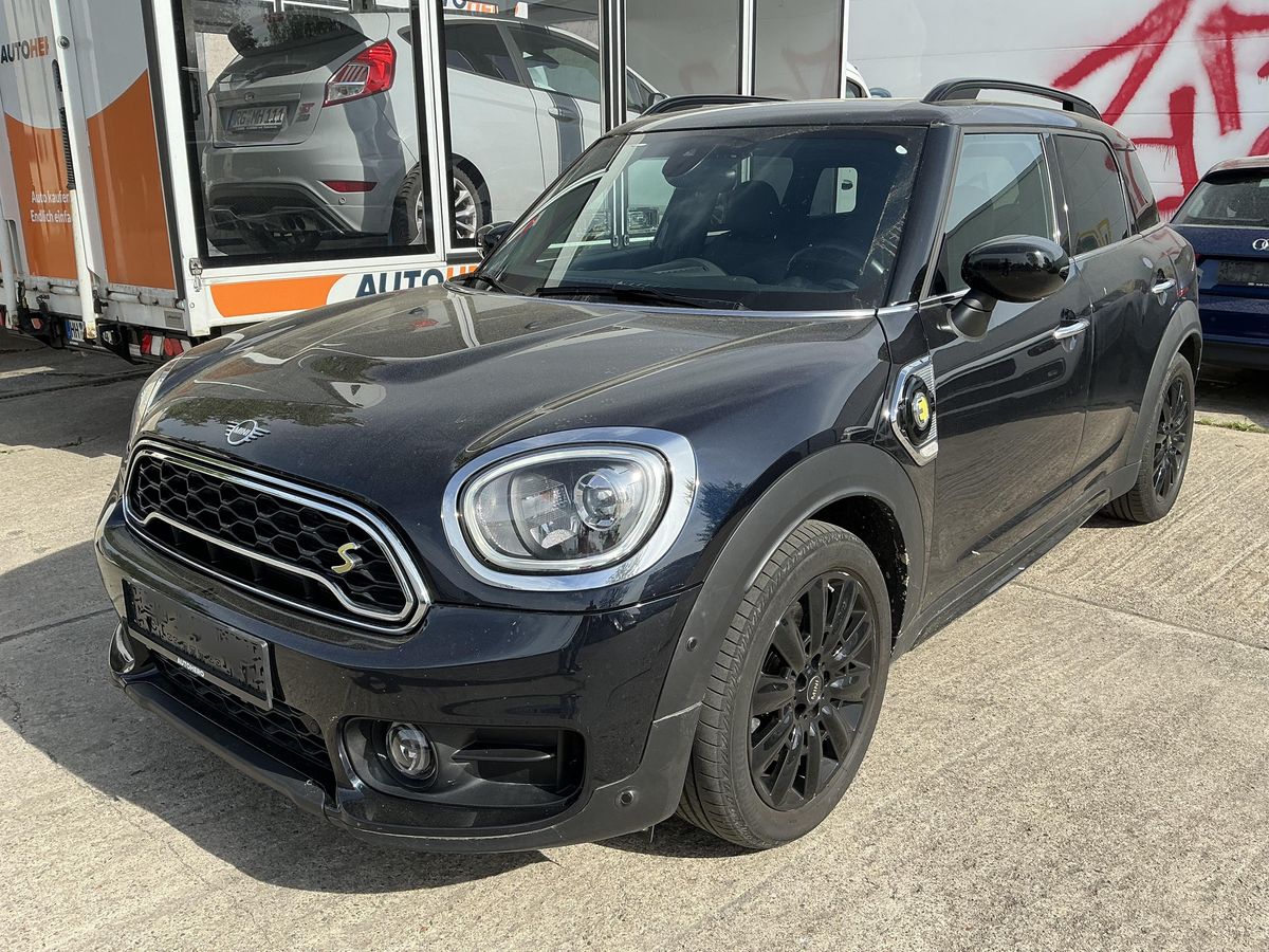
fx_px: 1026
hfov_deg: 63.4
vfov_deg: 49.7
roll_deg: +1.7
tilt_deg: -15.7
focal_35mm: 28
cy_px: 476
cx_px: 634
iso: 25
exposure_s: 1/1055
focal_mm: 3
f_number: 1.8
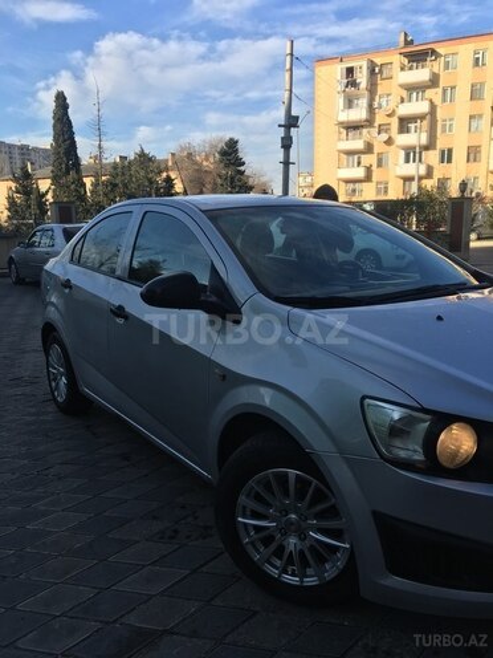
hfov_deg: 48.2
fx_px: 551
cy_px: 329
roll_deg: +0.9
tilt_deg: -9.9
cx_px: 246
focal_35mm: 29
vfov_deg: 61.7
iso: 25
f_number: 2.2
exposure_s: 1/1068
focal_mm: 4.15
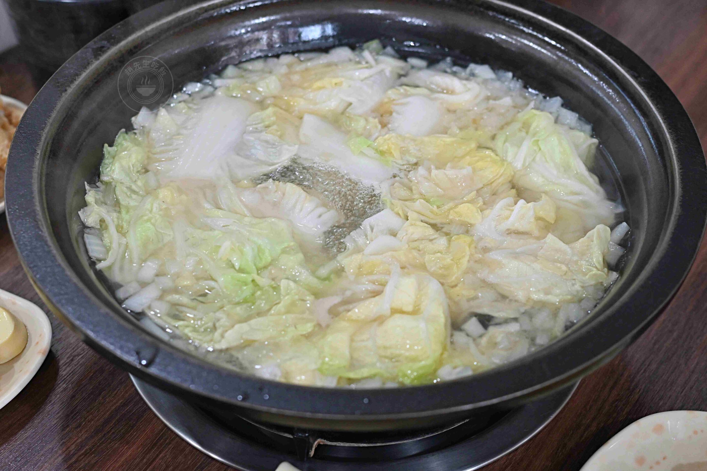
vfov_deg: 18.2
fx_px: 1473
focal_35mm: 75
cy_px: 236
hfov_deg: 27.0
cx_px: 354
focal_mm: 50
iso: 900
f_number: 3.2
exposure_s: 1/200
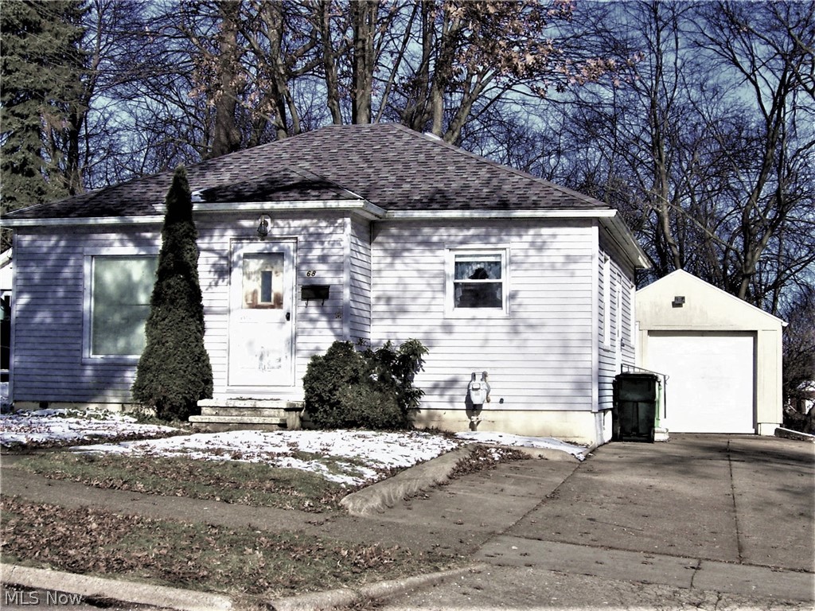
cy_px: 306
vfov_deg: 26.1
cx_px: 408
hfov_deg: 34.3
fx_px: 1318
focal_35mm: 56
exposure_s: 1/750
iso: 80
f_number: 5.6
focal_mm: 9.4
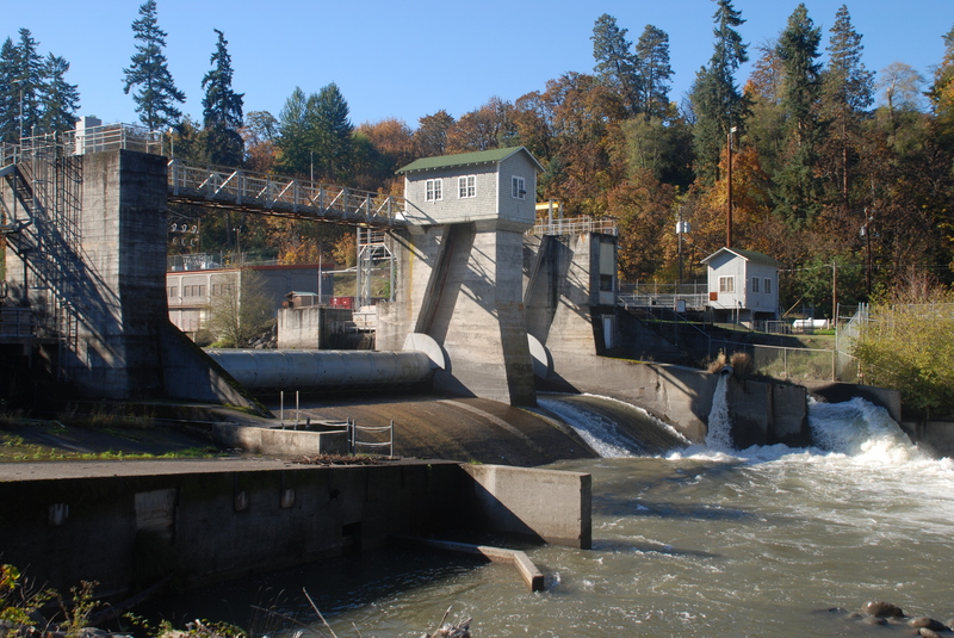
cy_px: 319
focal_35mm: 39
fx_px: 1034
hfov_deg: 49.5
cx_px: 477
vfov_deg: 34.3
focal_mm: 26
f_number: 6.3
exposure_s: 1/160
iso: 125
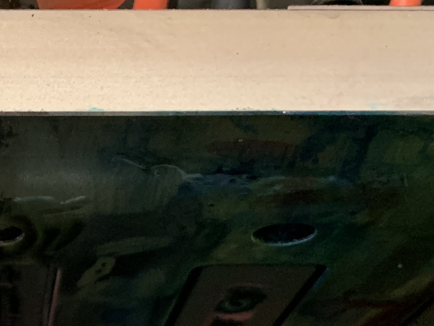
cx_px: -17
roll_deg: -0.3
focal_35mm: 93
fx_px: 1166
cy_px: 321
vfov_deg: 15.6
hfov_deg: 20.3
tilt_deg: +18.6
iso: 400
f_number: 1.8
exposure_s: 1/40
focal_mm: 4.25
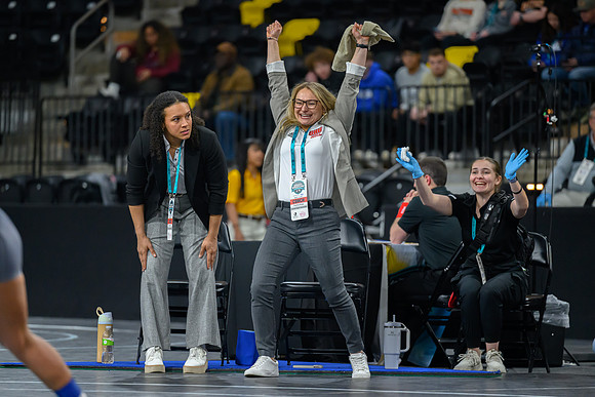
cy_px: 198
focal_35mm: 208
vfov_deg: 6.6
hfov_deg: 9.9
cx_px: 273
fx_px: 3446
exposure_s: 1/800
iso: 4000
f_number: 2.8
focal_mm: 190
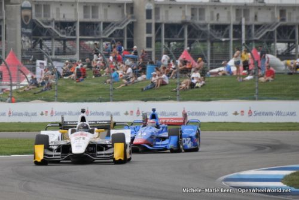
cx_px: 150
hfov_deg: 6.9
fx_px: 2493
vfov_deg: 4.6
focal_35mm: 300
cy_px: 100
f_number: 5.6
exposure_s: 1/1000
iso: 200
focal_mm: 200
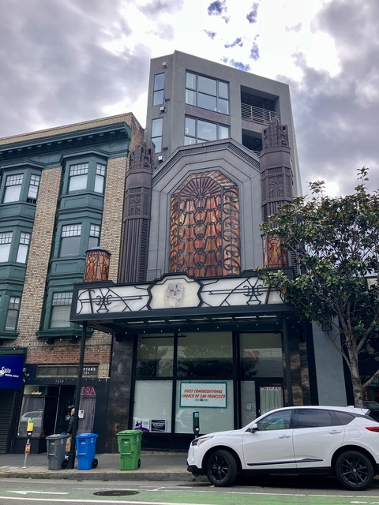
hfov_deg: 49.7
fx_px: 409
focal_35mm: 28
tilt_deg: +20.4
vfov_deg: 63.4
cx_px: 190
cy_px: 252
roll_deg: +0.0
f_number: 1.8
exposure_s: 1/783
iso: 32
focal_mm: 3.99
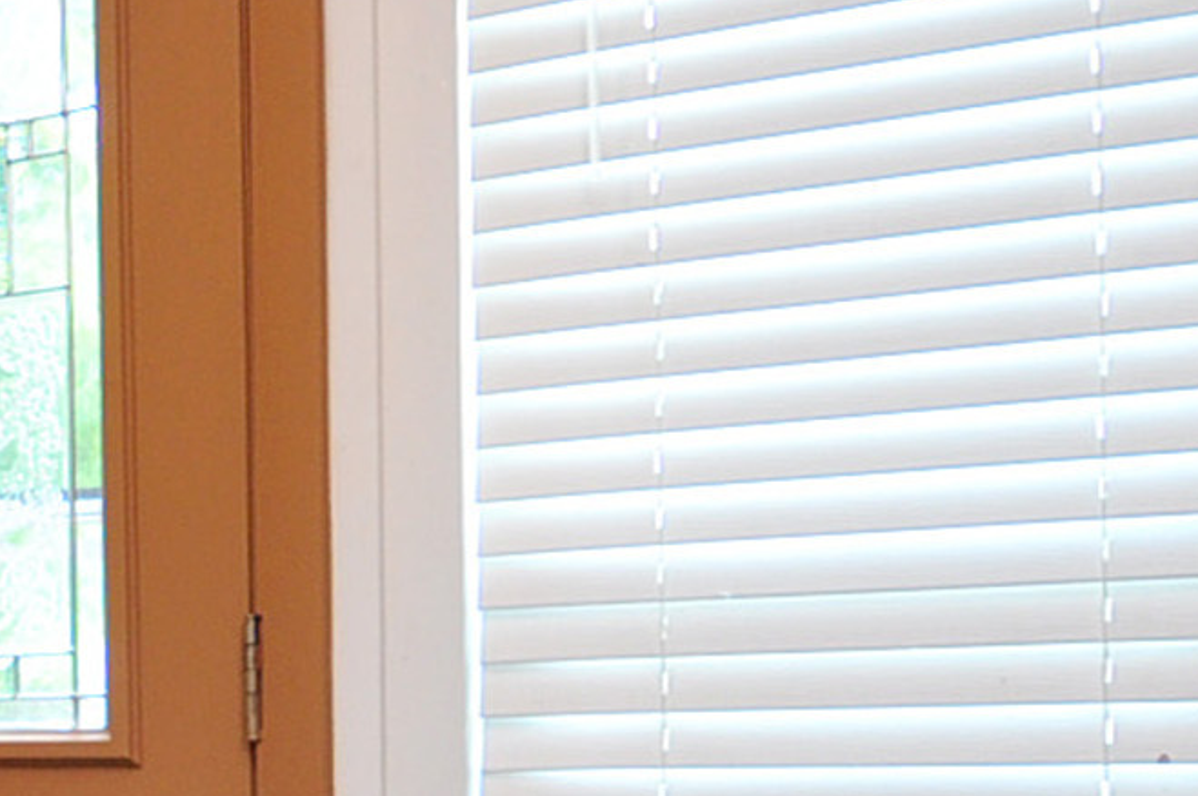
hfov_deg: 24.6
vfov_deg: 20.3
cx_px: -534
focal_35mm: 66
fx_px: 2194
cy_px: 651
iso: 400
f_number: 4
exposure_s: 1/60
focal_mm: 10
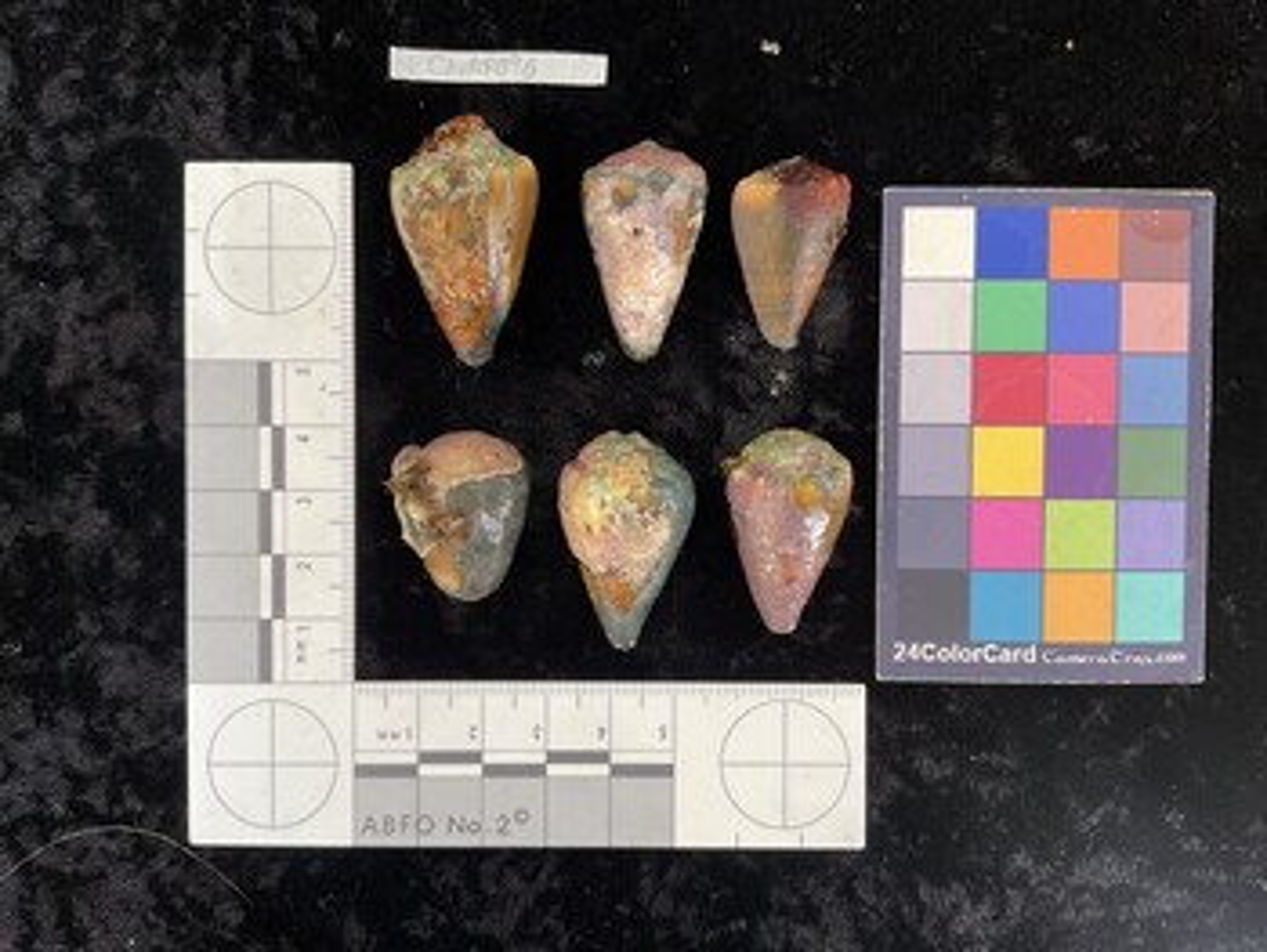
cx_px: 634
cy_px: 476
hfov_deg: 61.6
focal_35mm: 29
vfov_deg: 48.3
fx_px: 1062
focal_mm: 3
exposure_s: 1/60
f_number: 1.8
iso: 40
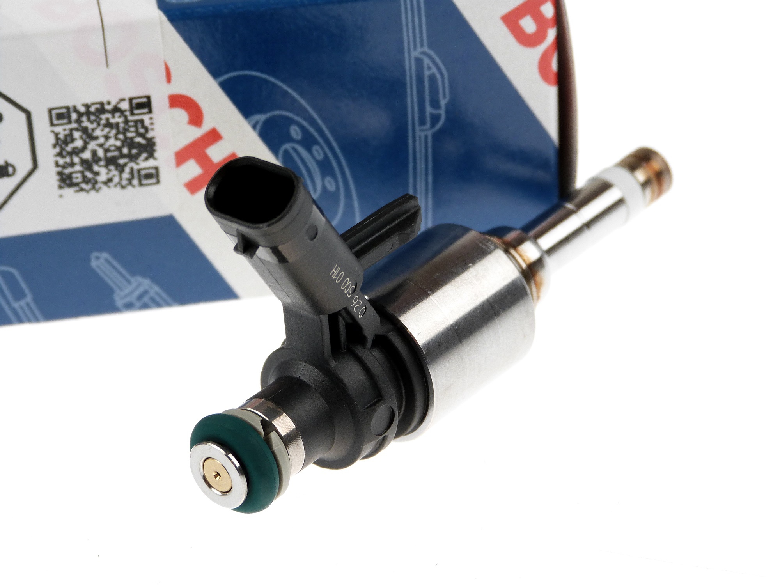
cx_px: 390
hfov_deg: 14.2
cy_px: 292
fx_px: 3132
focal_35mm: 139
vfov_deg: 10.7
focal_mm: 25
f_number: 3.6
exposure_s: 1/80
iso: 100
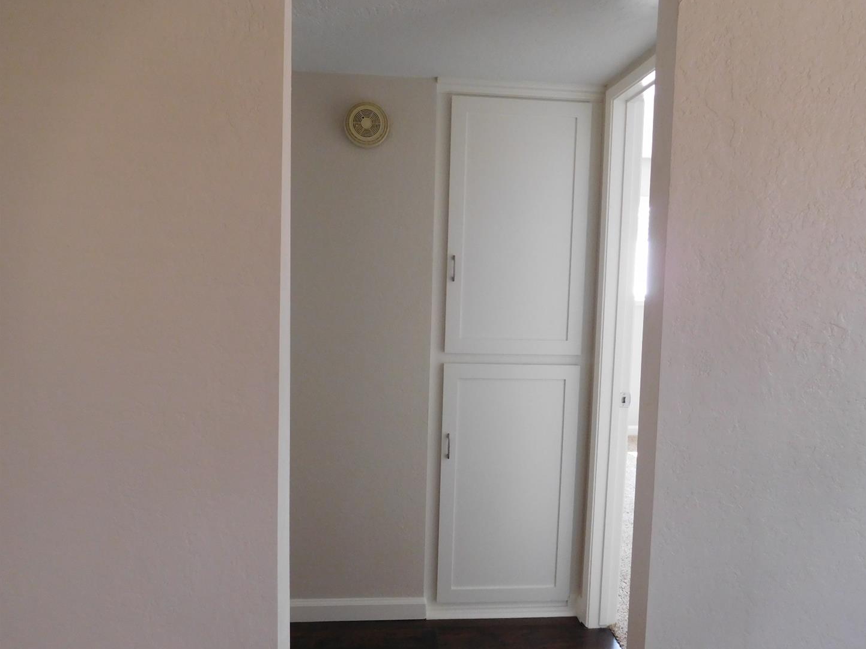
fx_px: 650
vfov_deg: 53.0
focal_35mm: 26
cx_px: 450
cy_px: 326
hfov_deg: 67.3
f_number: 3.4
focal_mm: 4.5
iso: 320
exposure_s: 1/30
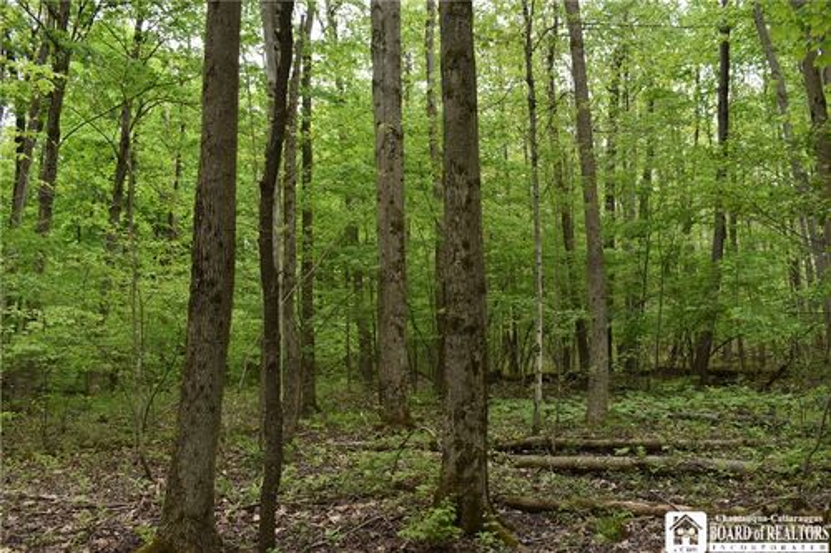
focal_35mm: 33
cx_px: 416
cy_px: 276
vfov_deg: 39.9
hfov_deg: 57.2
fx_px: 761
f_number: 6.3
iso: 400
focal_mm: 22
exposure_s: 1/160
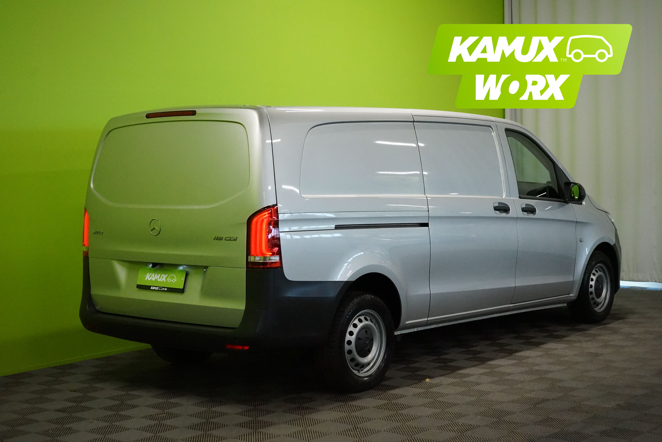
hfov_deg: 36.2
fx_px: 1011
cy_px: 221
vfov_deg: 24.6
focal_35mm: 55
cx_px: 331
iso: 8000
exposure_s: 1/640
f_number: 6.3
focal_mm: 55
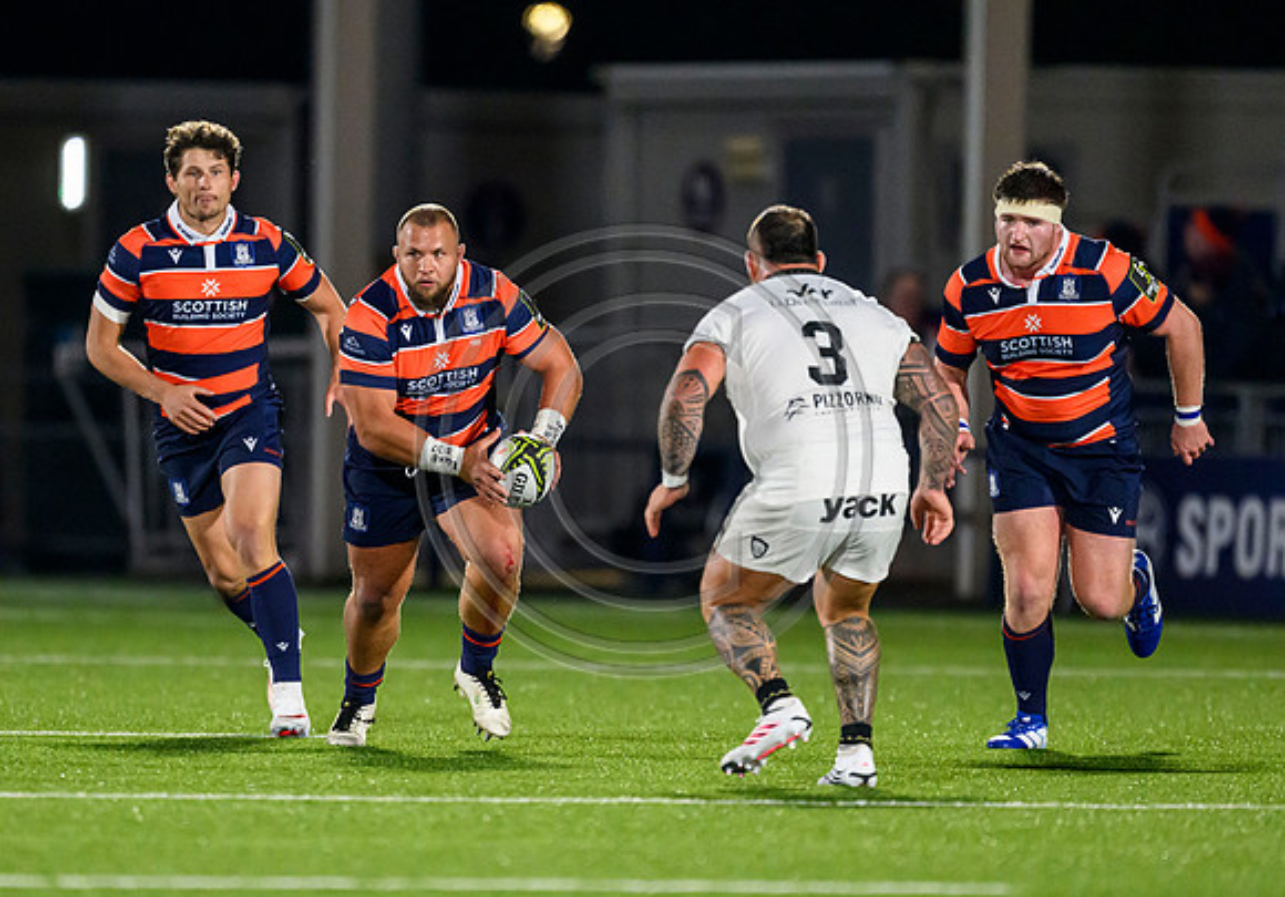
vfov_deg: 1.8
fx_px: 28749
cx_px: 529
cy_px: 509
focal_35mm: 794
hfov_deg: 2.6
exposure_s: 1/1250
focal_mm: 560
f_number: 4
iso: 8000
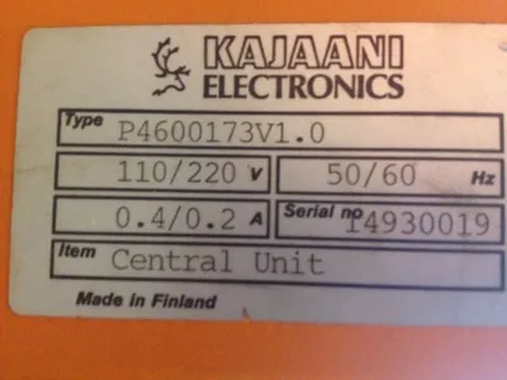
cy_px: 190
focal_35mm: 35
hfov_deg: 52.6
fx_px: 513
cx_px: 254
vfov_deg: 40.7
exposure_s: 1/15
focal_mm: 4.28
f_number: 2.4
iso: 400
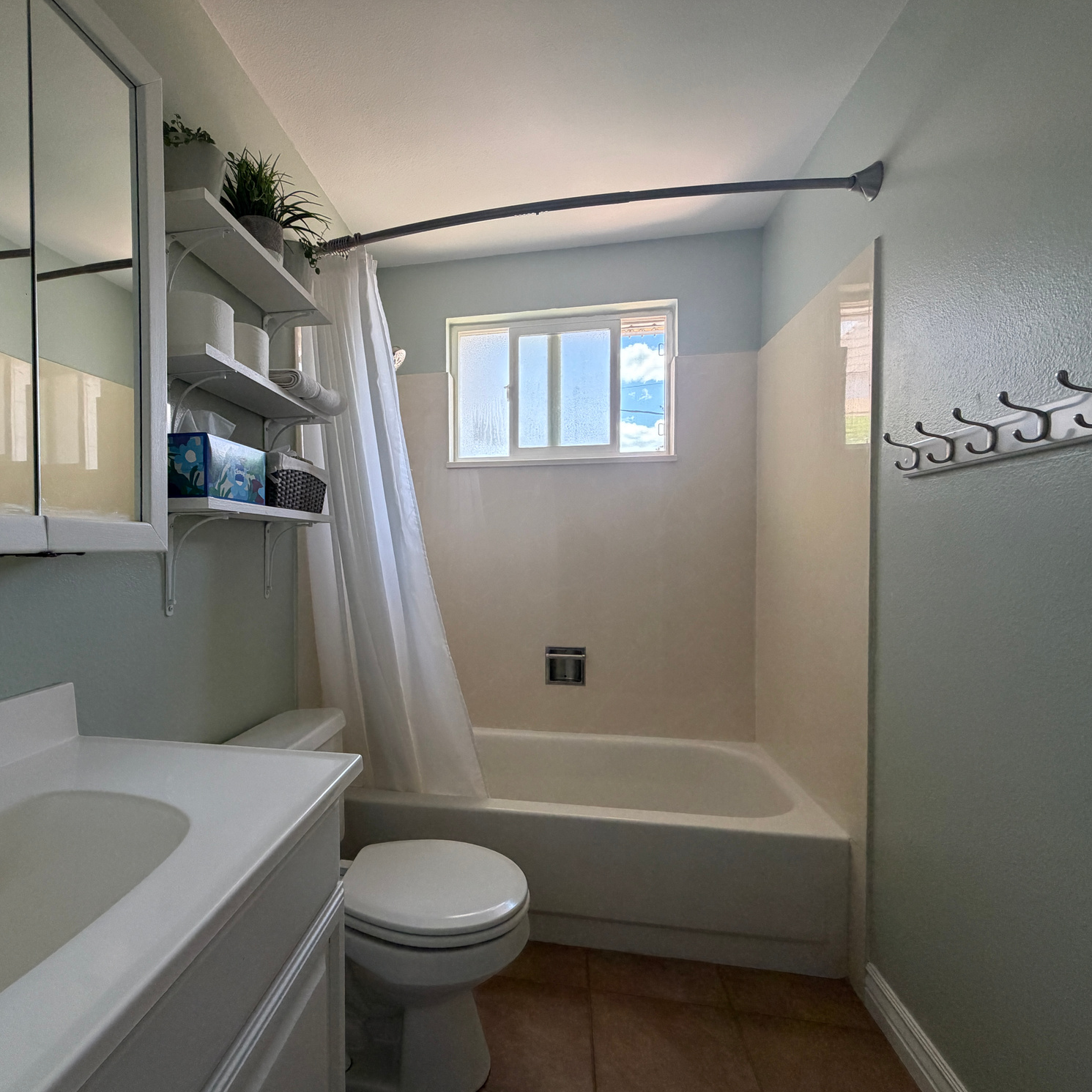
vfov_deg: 83.9
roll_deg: +0.1
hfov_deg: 83.0
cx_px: 439
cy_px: 562
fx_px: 607
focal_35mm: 17
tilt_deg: -1.4
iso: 320
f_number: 2.2
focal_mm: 2.22
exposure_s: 1/121
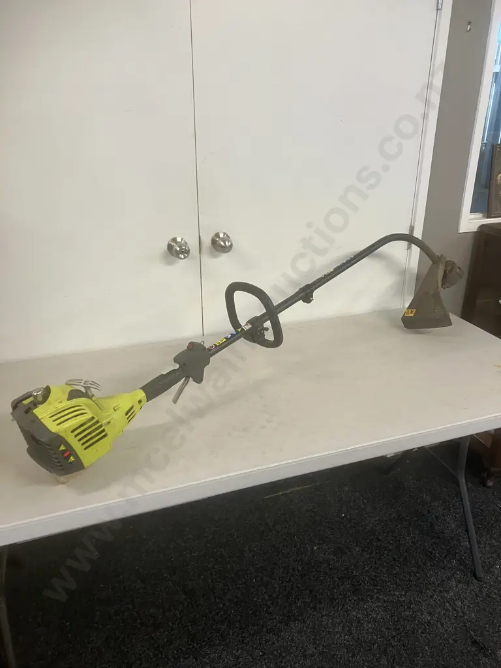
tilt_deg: -22.6
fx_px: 540
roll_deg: -0.7
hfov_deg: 49.7
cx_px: 250
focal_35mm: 28
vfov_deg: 63.4
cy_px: 334
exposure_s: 1/50
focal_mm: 3.99
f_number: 1.8
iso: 100
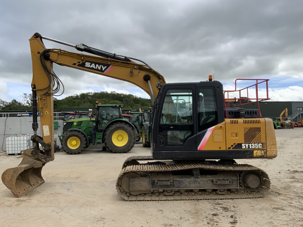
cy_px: 114
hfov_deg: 61.7
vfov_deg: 48.2
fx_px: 254
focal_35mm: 29
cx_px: 152
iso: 16
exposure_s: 1/1451
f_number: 1.8
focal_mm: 3
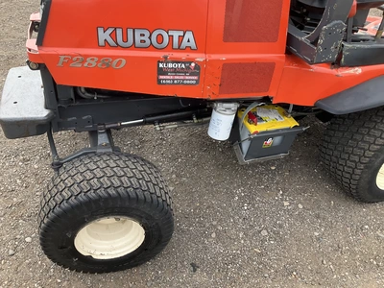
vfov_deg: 48.2
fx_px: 322
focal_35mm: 29
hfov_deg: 61.7
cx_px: 192
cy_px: 144
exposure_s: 1/358
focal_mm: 3
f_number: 1.8
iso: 25
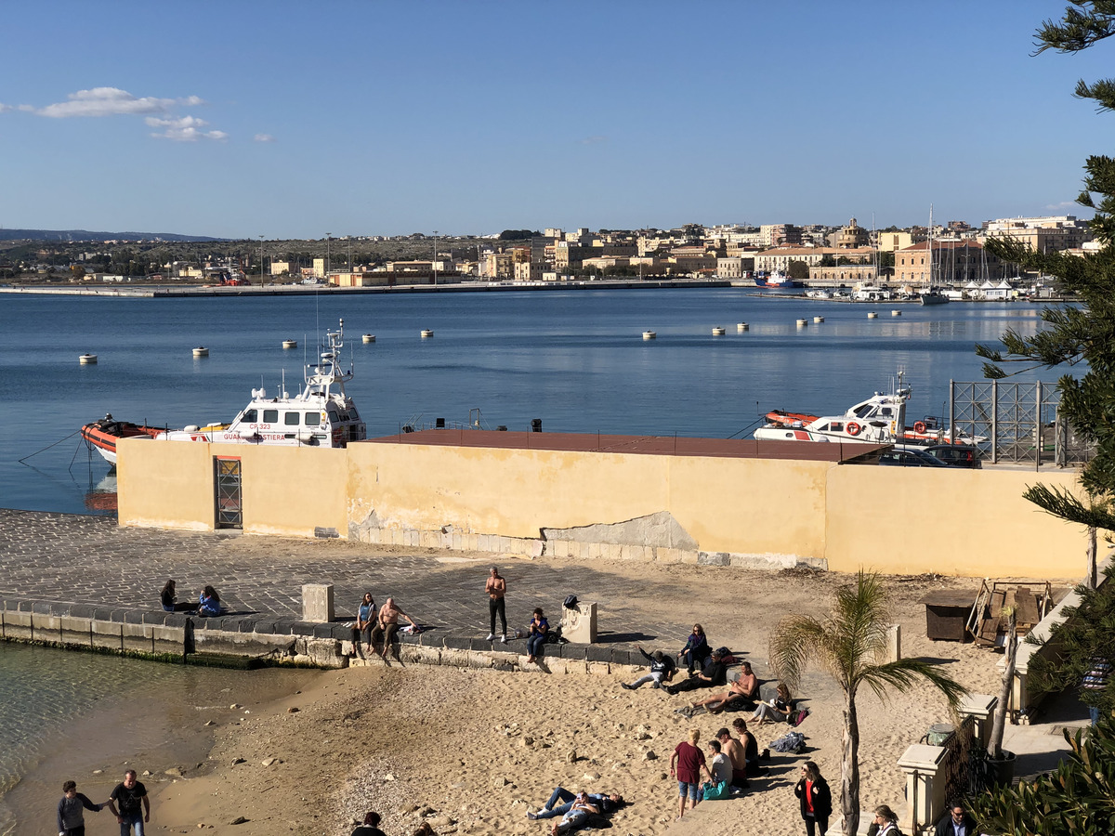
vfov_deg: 28.0
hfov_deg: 36.8
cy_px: 418
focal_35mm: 52
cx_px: 558
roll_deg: +1.4
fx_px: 1675
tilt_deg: -6.3
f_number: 2.4
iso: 16
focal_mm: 6
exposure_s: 1/1779
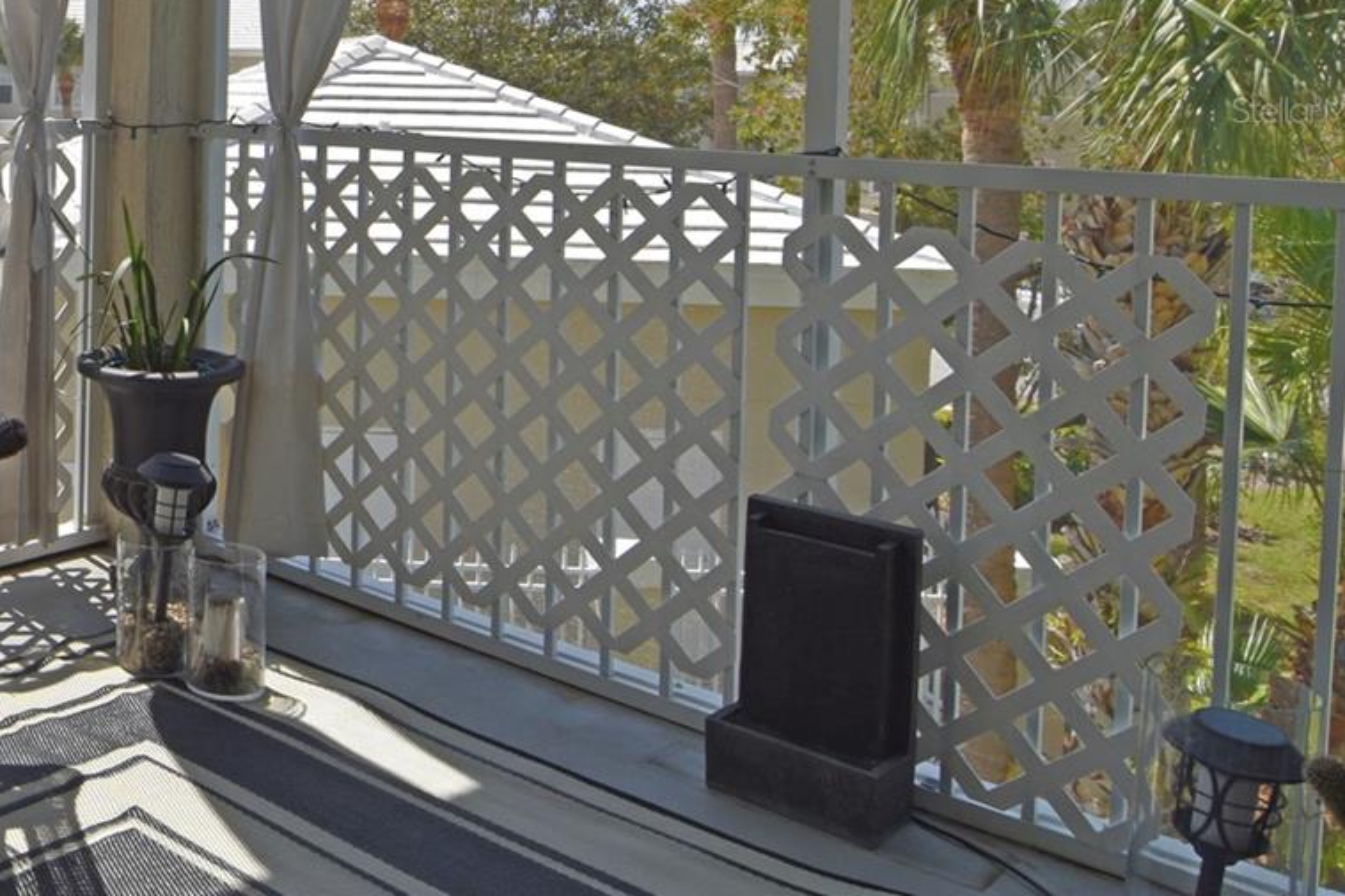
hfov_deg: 42.9
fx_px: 1419
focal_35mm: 38
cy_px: 110
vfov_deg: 33.4
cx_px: -30
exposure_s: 1/200
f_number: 9
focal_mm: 12
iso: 100
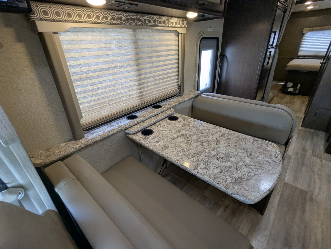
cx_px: 166
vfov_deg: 78.2
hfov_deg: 94.4
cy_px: 124
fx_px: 153
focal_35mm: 16
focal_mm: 2.35
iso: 170
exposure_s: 1/118
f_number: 2.2
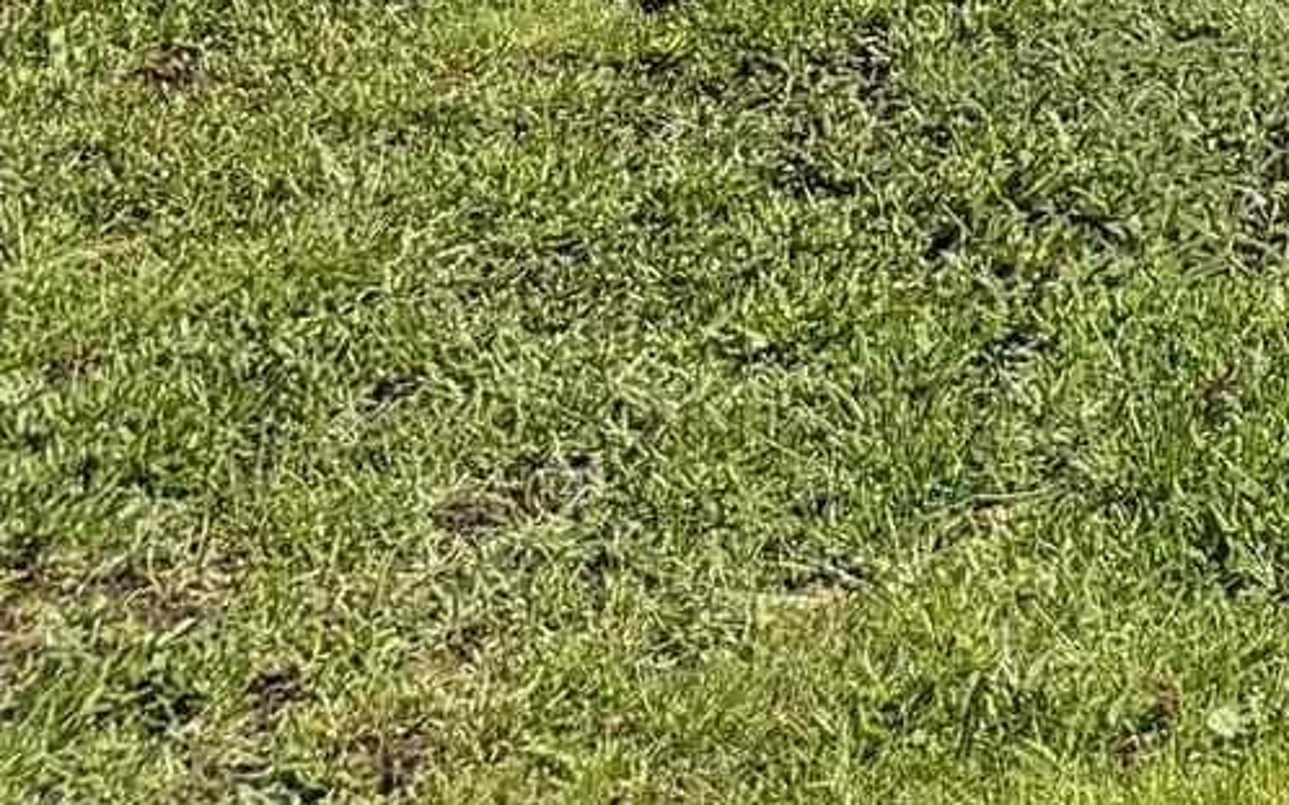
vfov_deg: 7.0
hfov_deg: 10.6
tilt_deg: +0.7
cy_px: -2042
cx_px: 3499
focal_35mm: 157
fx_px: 5514
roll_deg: +1.0
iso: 80
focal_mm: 6.76
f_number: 1.78
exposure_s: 1/3425
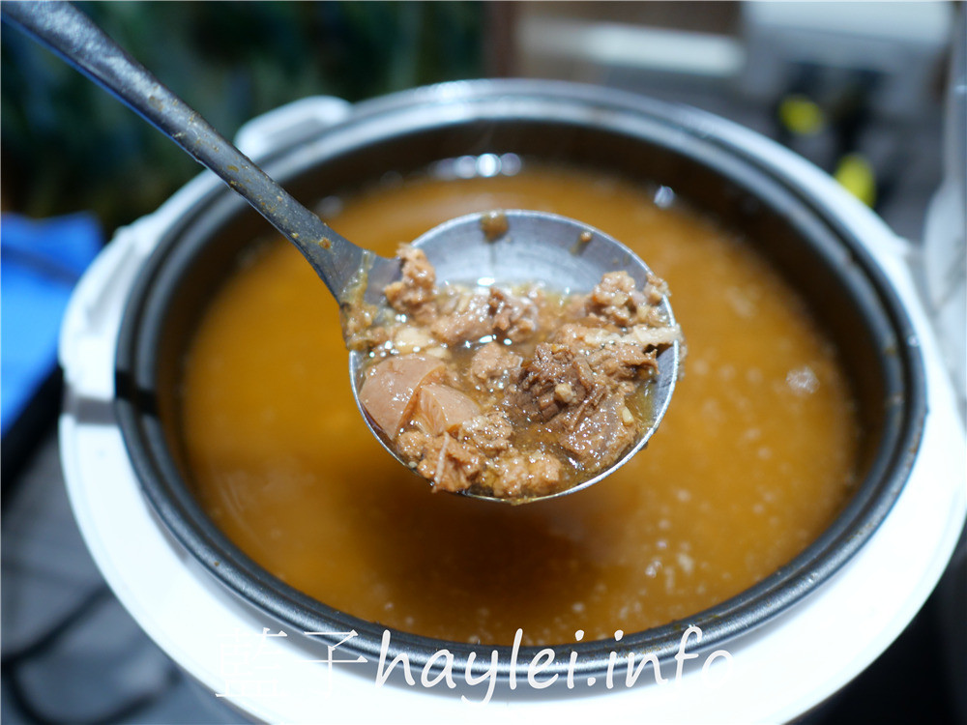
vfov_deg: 46.8
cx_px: 484
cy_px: 362
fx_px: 838
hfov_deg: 60.0
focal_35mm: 30
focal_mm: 15
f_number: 1.7
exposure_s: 1/60
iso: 400
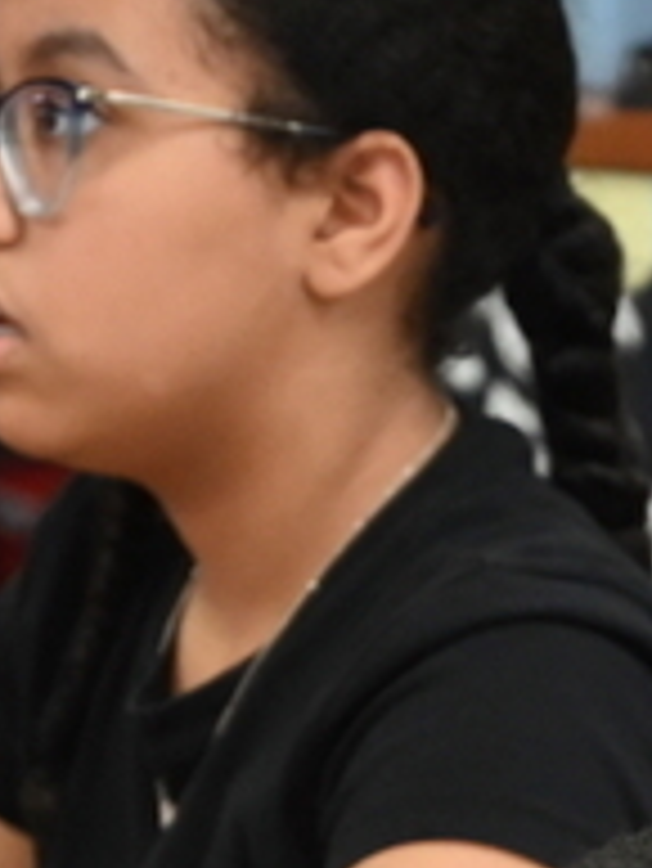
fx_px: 8956
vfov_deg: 5.5
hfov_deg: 4.2
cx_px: 940
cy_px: 1453
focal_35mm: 357
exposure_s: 1/250
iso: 4500
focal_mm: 70
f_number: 4
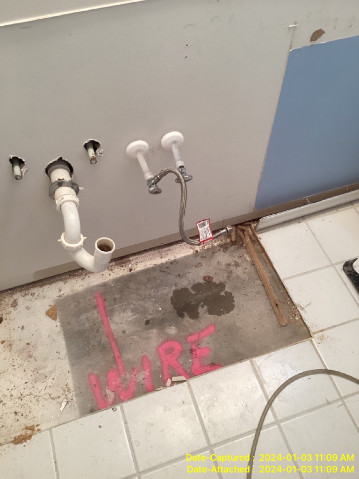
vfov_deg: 58.4
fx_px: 429
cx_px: 180
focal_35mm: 31
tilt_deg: -56.4
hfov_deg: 45.4
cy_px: 240
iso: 125
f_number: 2.4
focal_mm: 3.3
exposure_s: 1/50
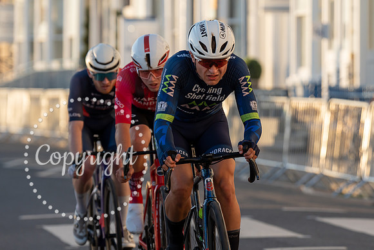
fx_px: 2771
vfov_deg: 5.2
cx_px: 205
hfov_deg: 7.7
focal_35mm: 267
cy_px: 135
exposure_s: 1/1000
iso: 200
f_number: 3.5
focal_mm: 154
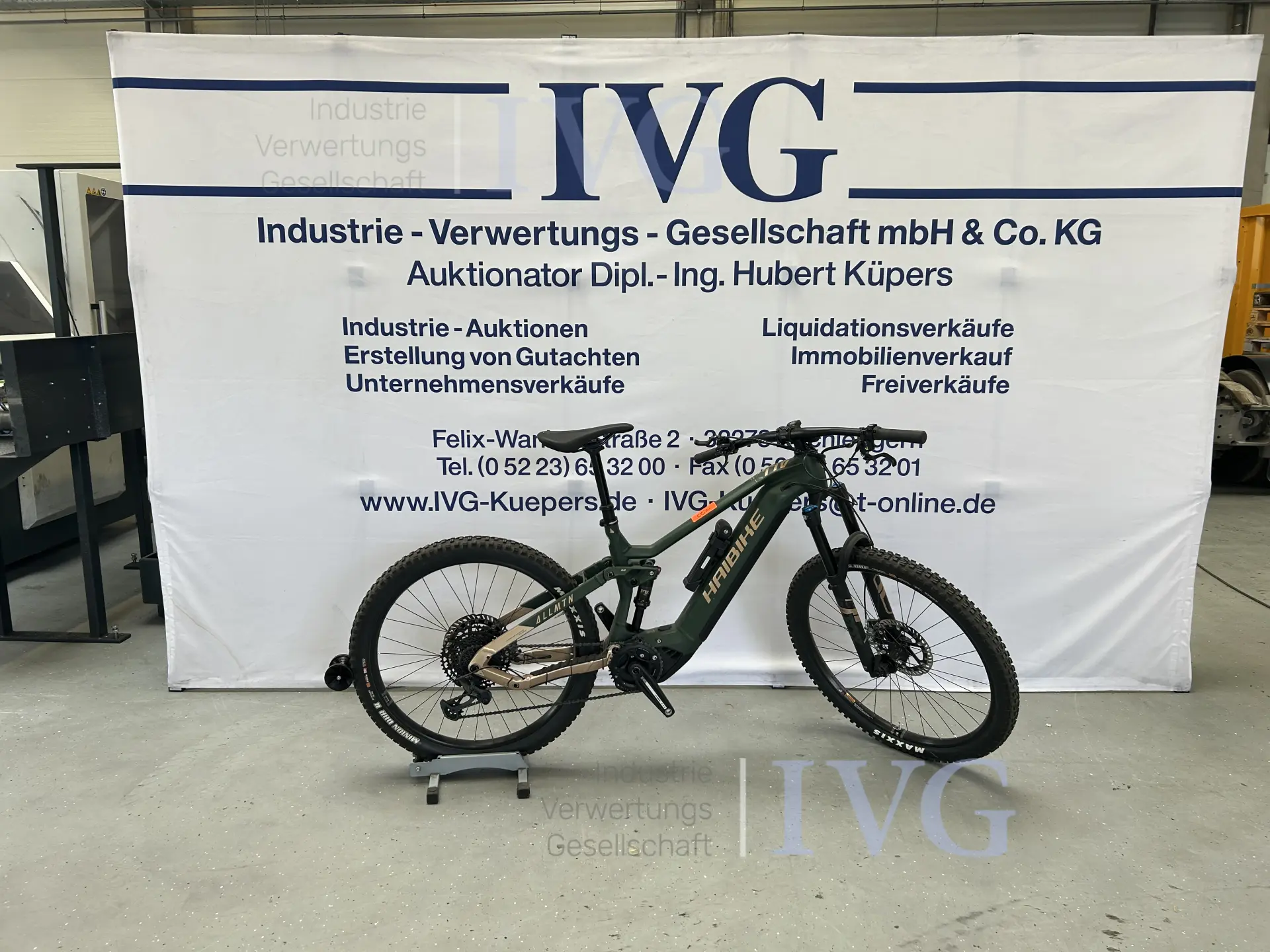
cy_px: 476
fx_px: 954
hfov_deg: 67.3
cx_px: 635
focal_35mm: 26
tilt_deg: -9.3
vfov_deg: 53.1
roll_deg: -0.1
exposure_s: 1/121
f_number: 1.5
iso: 80
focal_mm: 5.7
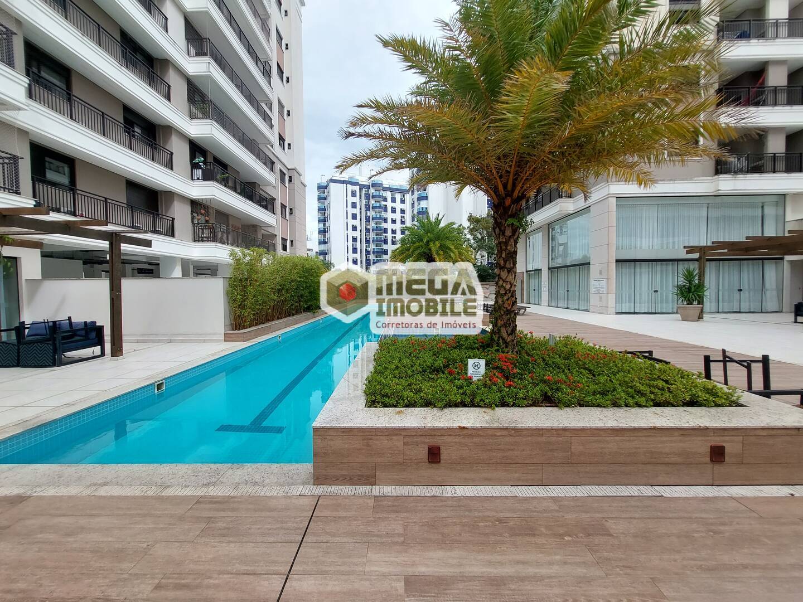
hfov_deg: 106.2
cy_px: 301
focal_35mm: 13
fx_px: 302
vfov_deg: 89.9
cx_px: 402
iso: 40
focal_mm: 1.74
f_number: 2.2
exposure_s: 1/505
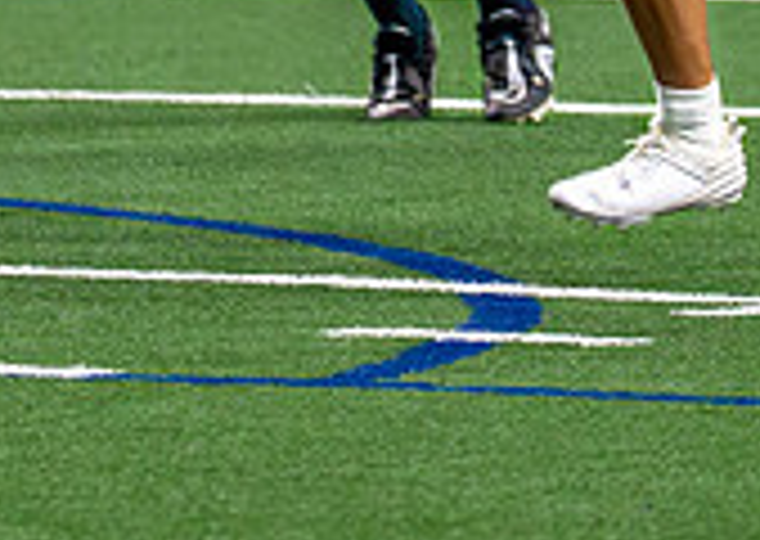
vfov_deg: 1.5
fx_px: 19926
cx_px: 791
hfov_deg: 2.2
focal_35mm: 925
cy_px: -454
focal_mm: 133
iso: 4000
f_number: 2.8
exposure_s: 1/1600
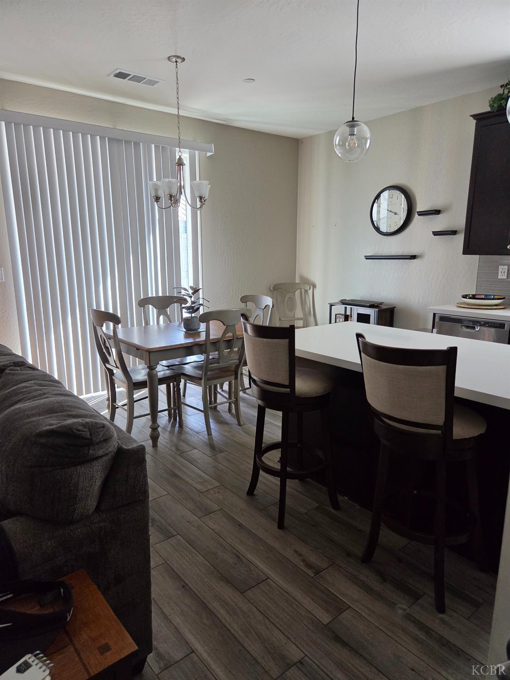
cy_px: 340
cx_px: 255
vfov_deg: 73.9
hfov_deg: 58.9
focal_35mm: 23
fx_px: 452
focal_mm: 5.4
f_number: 1.8
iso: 320
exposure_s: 1/120
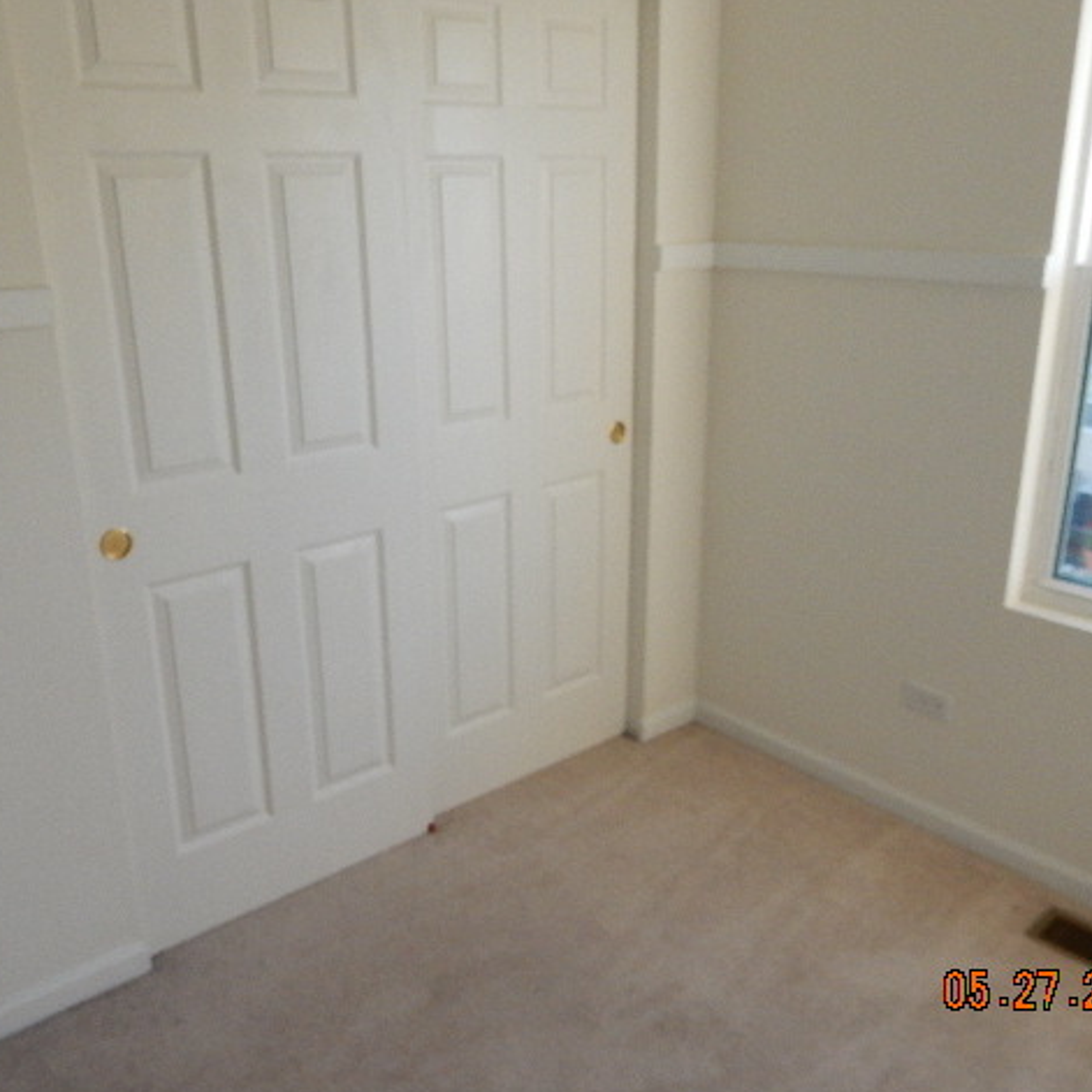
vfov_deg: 54.0
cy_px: 549
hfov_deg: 54.0
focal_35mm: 30
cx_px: 522
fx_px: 1071
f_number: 3.7
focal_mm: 4.5
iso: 400
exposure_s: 1/160
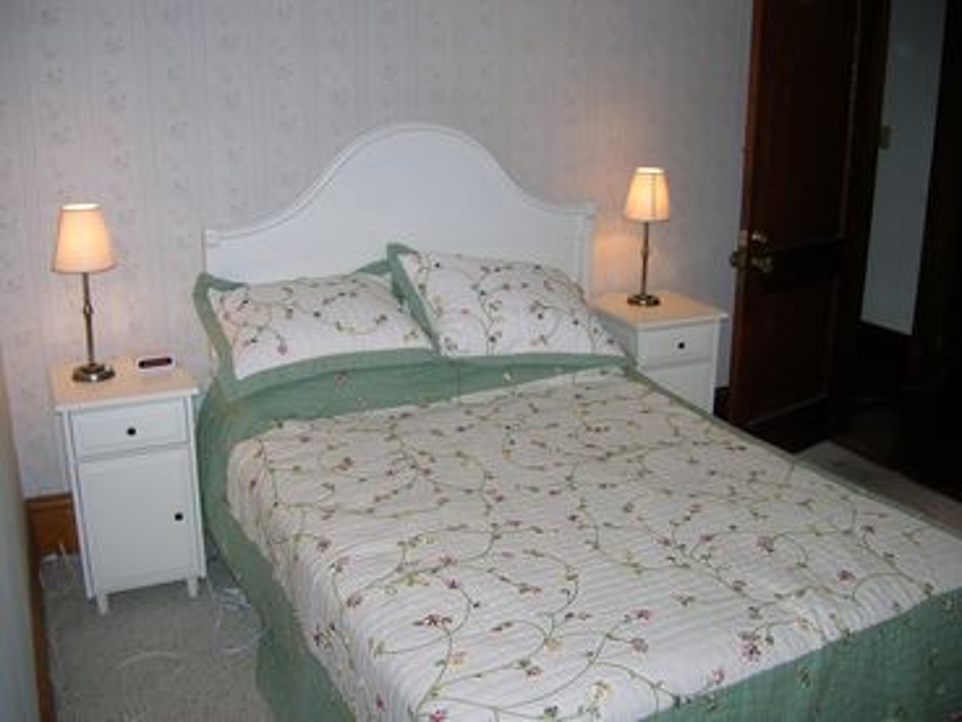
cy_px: 361
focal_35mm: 34
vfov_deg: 41.8
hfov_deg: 54.0
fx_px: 945
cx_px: 481
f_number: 2.9
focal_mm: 5.7
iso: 63
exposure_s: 1/60.1
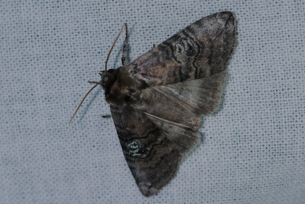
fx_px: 1336
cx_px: 152
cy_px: 102
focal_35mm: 158
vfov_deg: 8.7
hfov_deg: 13.0
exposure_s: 1/30
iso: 1000
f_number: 9
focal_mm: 105
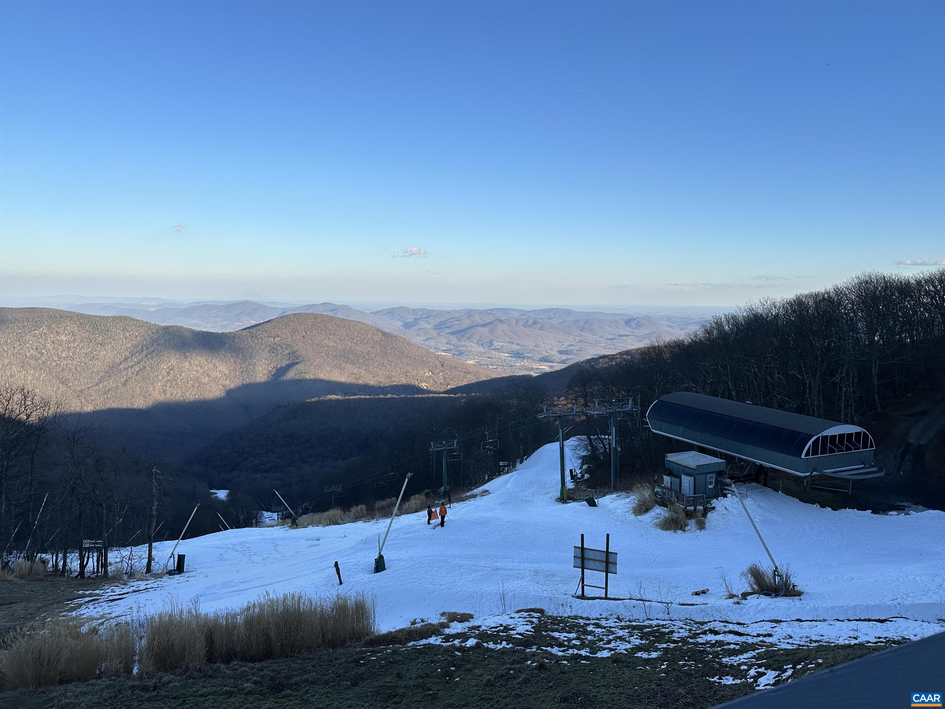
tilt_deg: -6.4
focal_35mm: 24
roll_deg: -1.2
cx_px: 472
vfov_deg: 56.8
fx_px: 655
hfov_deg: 71.6
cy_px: 354
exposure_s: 1/2591
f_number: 1.78
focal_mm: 6.86
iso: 80
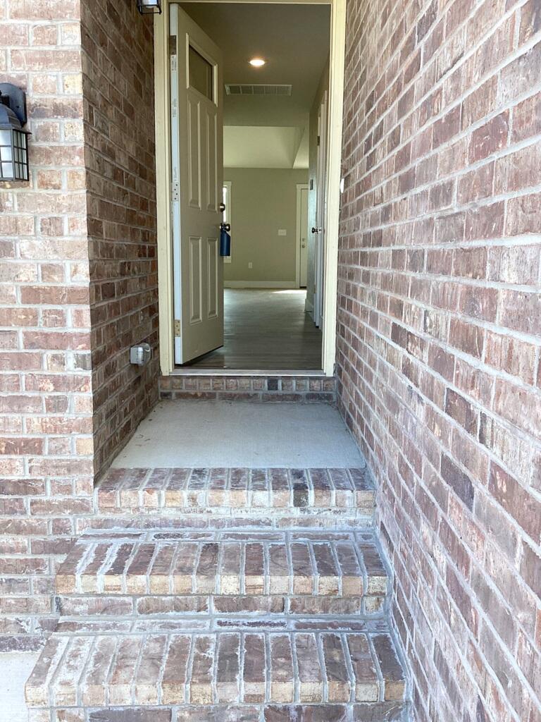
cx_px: 270
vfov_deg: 58.4
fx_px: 646
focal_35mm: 31
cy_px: 361
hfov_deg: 45.4
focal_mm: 3.3
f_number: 2.4
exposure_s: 1/120
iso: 32
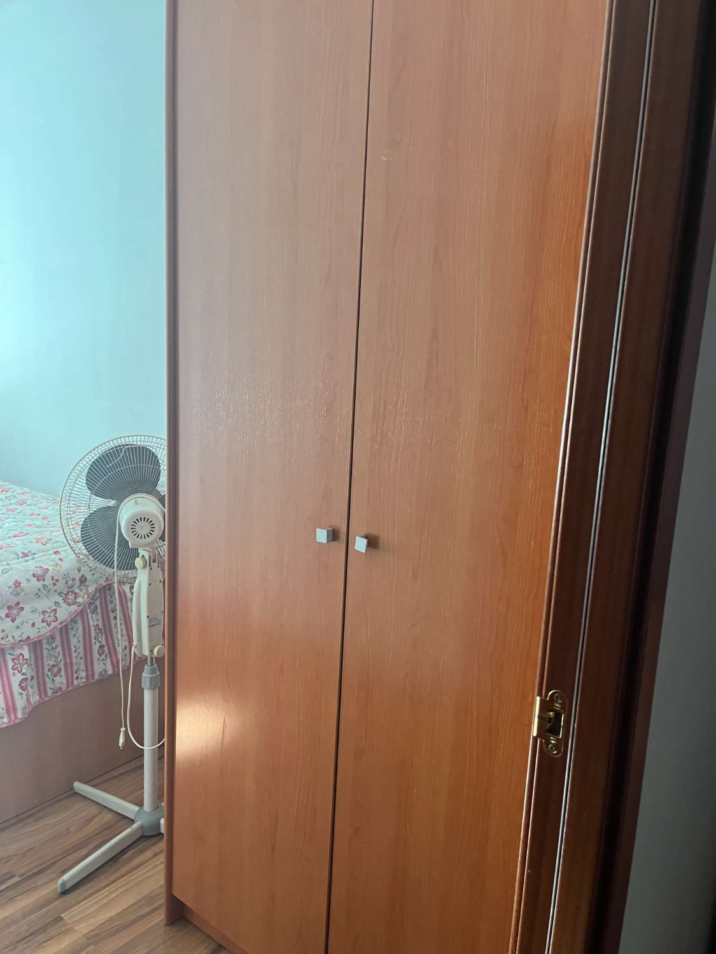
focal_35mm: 26
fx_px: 717
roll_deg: -3.8
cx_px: 358
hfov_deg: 53.1
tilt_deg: -11.1
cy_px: 477
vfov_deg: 67.3
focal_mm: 5.1
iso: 250
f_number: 1.6
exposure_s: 1/60
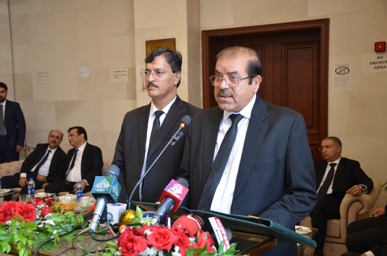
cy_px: 128
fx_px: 434
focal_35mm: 40
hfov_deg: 48.0
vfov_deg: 32.9
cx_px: 194
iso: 400
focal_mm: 27
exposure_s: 1/80
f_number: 4.5
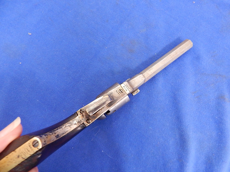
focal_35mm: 22
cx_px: 115
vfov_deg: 61.1
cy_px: 86
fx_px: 146
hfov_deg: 76.4
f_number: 3
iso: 400
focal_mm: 4
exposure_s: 1/8
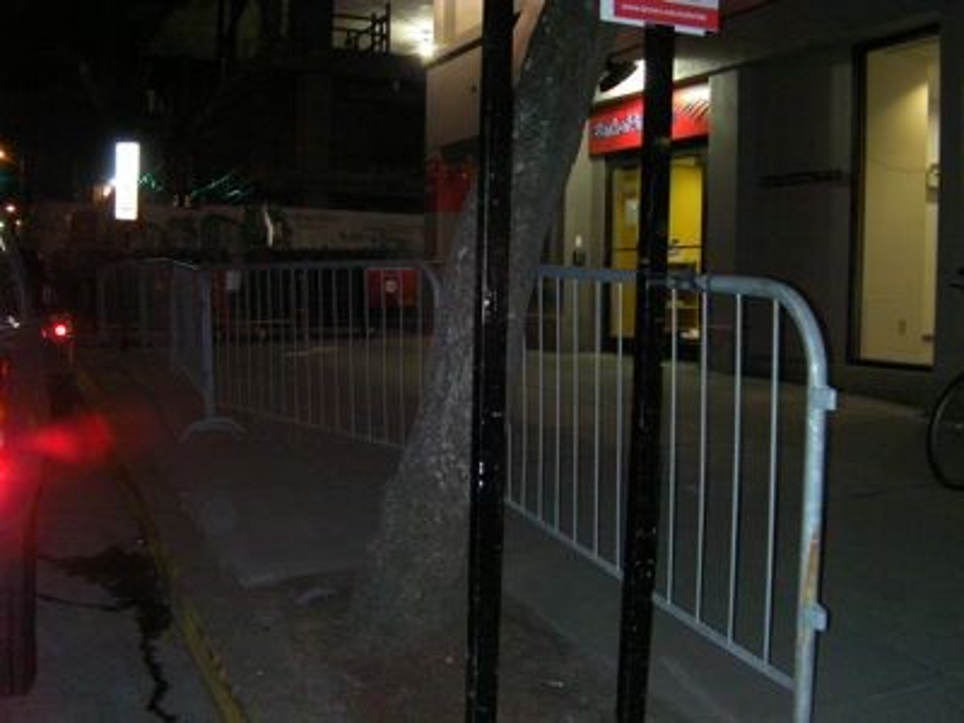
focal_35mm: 38
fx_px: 1058
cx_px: 482
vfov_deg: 37.7
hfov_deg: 49.0
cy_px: 362
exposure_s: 1/30
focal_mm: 6.8
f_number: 3.5
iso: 400
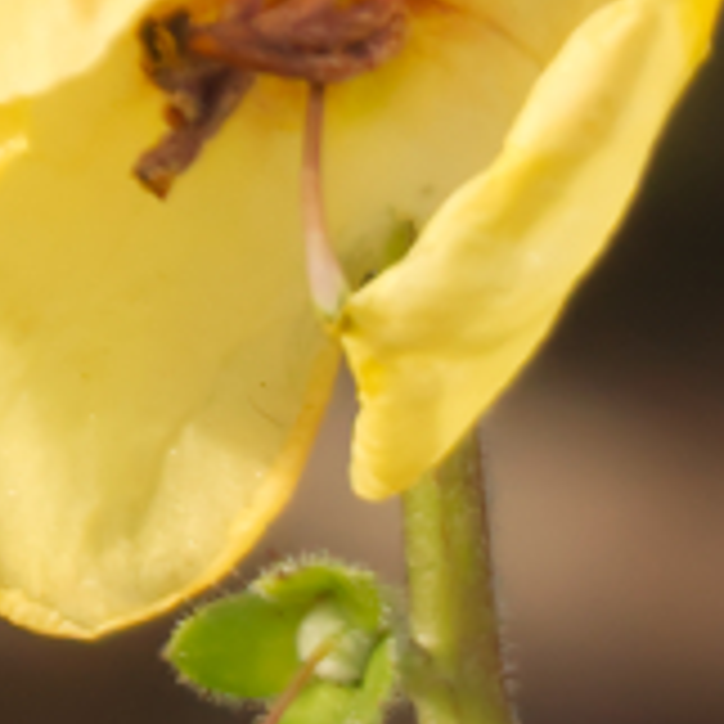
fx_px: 12356
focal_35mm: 522
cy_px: -504
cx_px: -225
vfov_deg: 3.3
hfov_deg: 3.3
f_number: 5.6
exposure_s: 1/500
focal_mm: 55
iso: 250
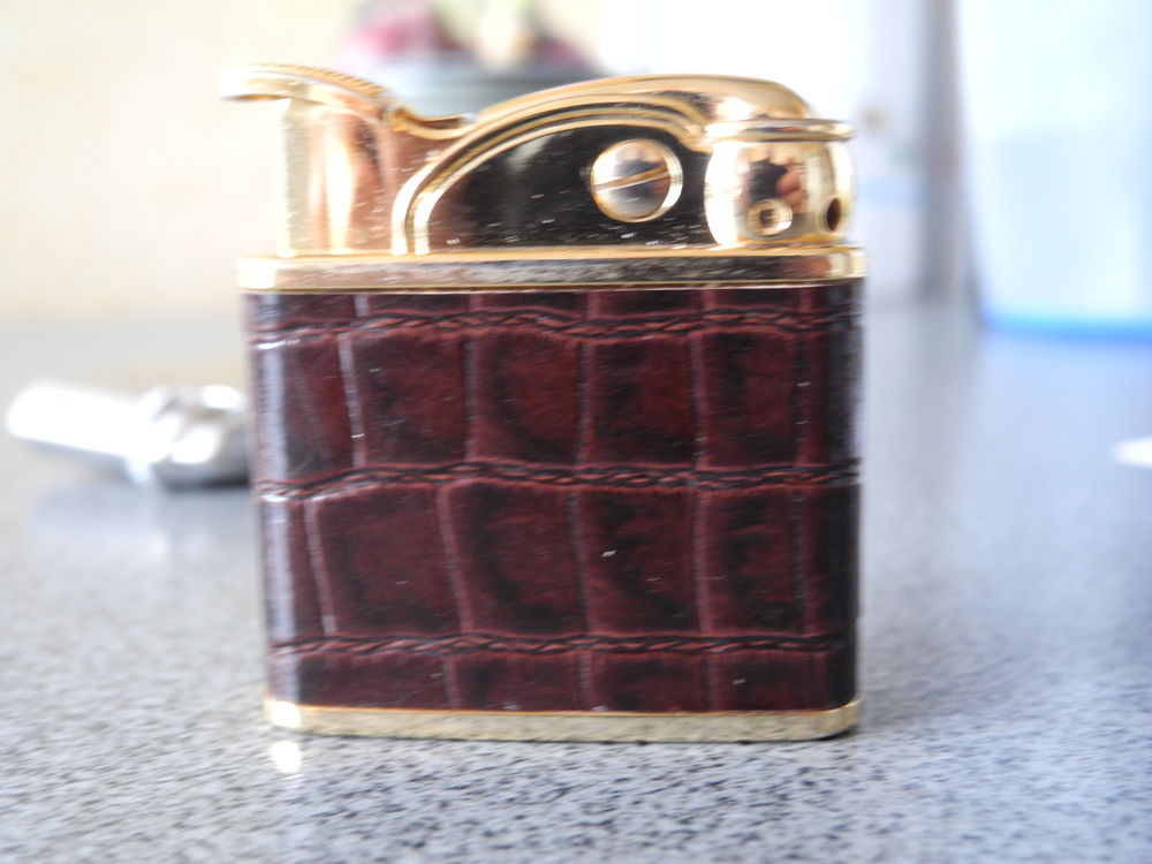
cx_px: 576
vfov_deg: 35.1
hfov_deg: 45.8
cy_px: 432
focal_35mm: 41
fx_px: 1364
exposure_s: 1
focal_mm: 8.8
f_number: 3.2
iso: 400
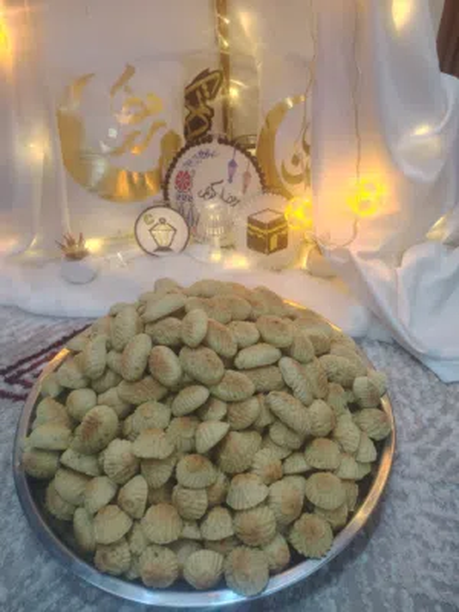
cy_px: 306
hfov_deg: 56.8
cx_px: 230
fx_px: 424
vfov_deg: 71.6
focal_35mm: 24
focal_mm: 5.25
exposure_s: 1/33.3
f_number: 1.75
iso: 747
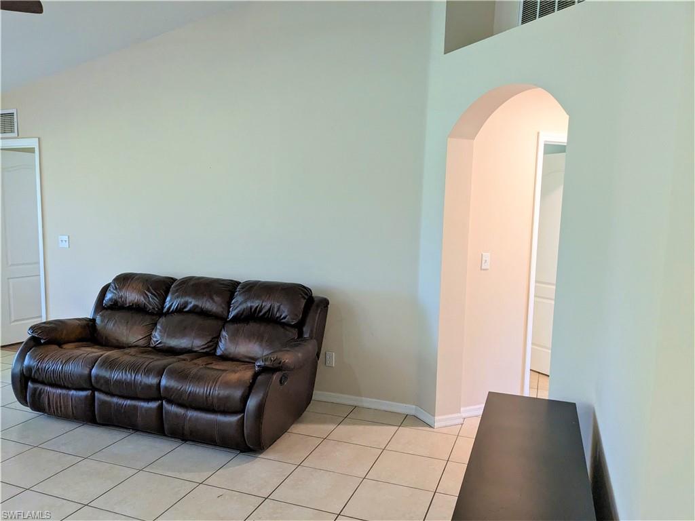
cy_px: 260
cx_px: 348
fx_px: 542
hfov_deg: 65.3
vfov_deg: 51.4
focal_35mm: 27
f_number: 1.73
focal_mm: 4.38
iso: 306
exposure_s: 1/120
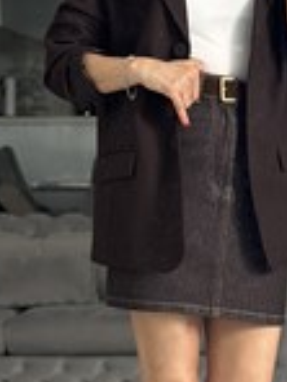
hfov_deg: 9.0
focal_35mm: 164
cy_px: 168
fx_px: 1813
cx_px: 173
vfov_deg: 12.0
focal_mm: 6.86
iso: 125
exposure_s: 1/50
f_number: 1.78
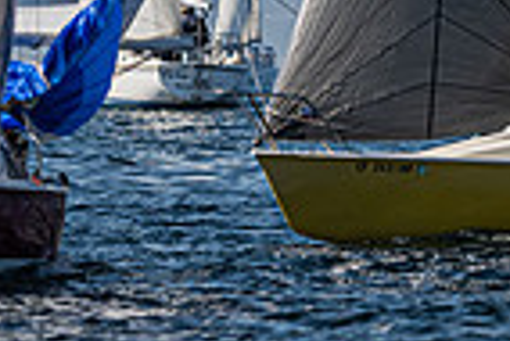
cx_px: 714
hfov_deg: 2.0
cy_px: -387
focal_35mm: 1028
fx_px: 14578
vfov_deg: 1.3
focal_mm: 200
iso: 400
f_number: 5
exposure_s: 1/5000
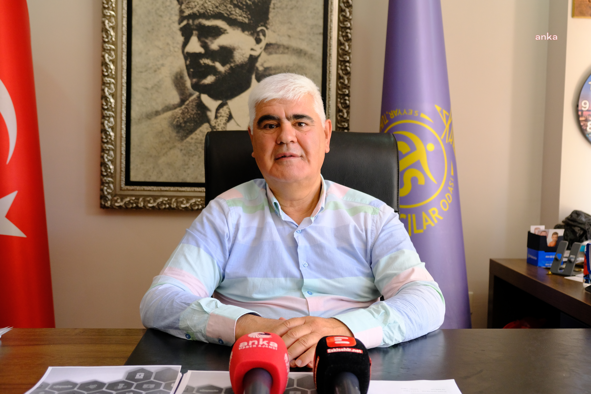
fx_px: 624
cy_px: 197
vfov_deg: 35.1
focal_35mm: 38
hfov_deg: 50.7
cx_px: 296
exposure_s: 1/100
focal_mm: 25.4
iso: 1250
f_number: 3.2
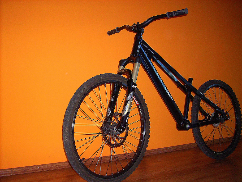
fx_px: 259
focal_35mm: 37
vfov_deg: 38.7
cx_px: 121
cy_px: 91
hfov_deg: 50.1
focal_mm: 6.2
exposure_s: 1/60
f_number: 2.8
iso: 100
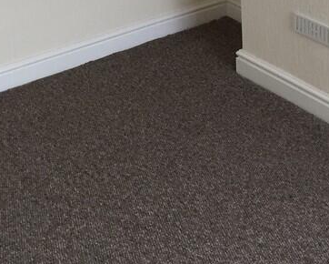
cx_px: 196
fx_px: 779
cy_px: -83
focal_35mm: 80
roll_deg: +1.1
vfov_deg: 17.9
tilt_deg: -16.0
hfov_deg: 23.8
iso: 64
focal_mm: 4.15
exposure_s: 1/33
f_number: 2.2
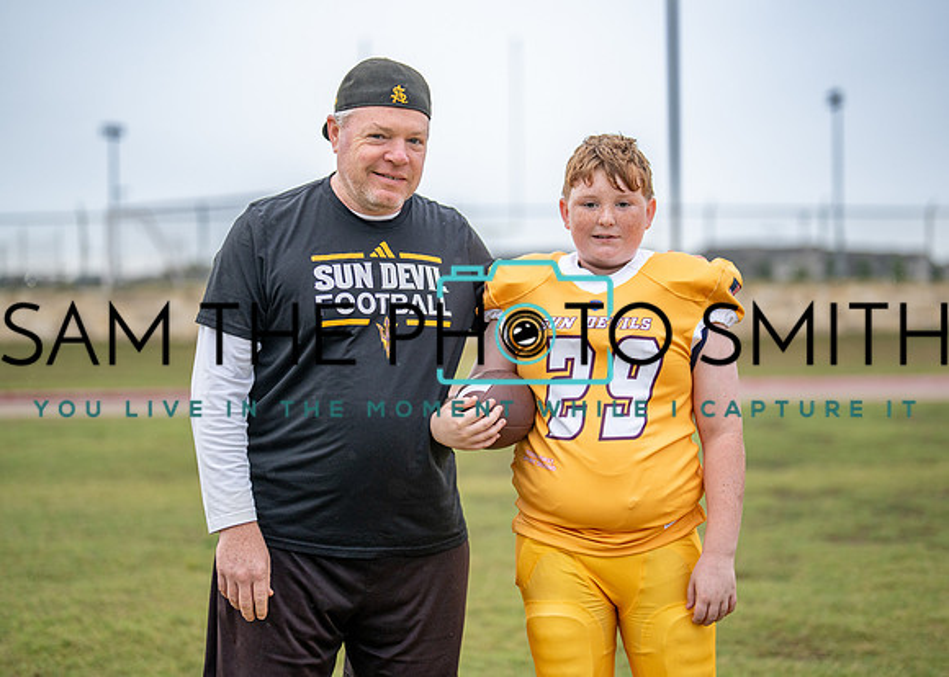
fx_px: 1565
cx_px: 489
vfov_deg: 24.4
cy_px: 319
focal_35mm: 58
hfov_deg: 33.7
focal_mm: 50
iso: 320
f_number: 1.2
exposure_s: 1/1250
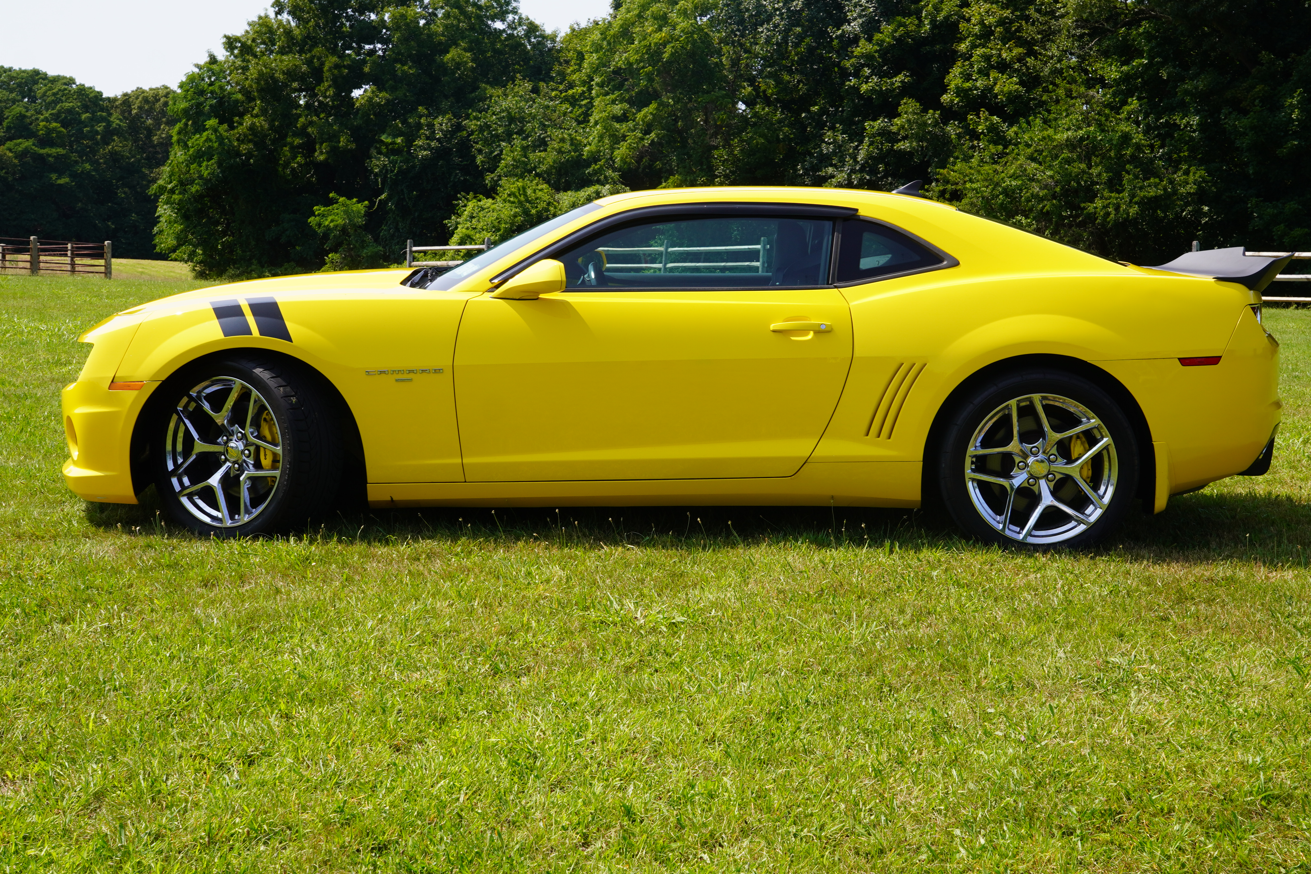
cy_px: 397
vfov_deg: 24.6
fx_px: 2007
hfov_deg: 36.1
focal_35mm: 55
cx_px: 716
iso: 100
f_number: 9
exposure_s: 1/125
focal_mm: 31.4
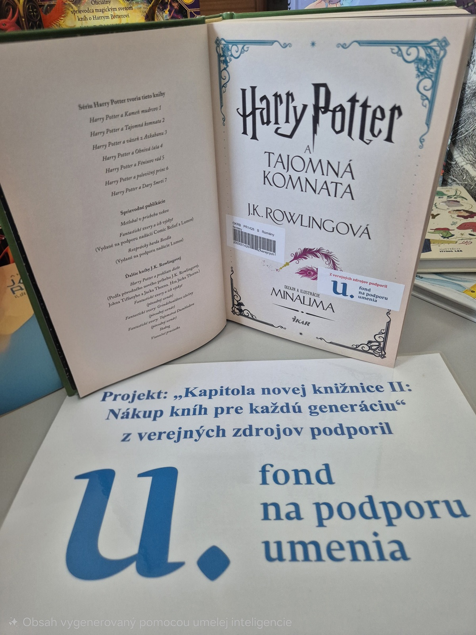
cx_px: 238
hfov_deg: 58.9
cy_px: 318
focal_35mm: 23
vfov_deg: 73.9
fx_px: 422
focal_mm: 5.4
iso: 640
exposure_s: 1/100
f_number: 1.8
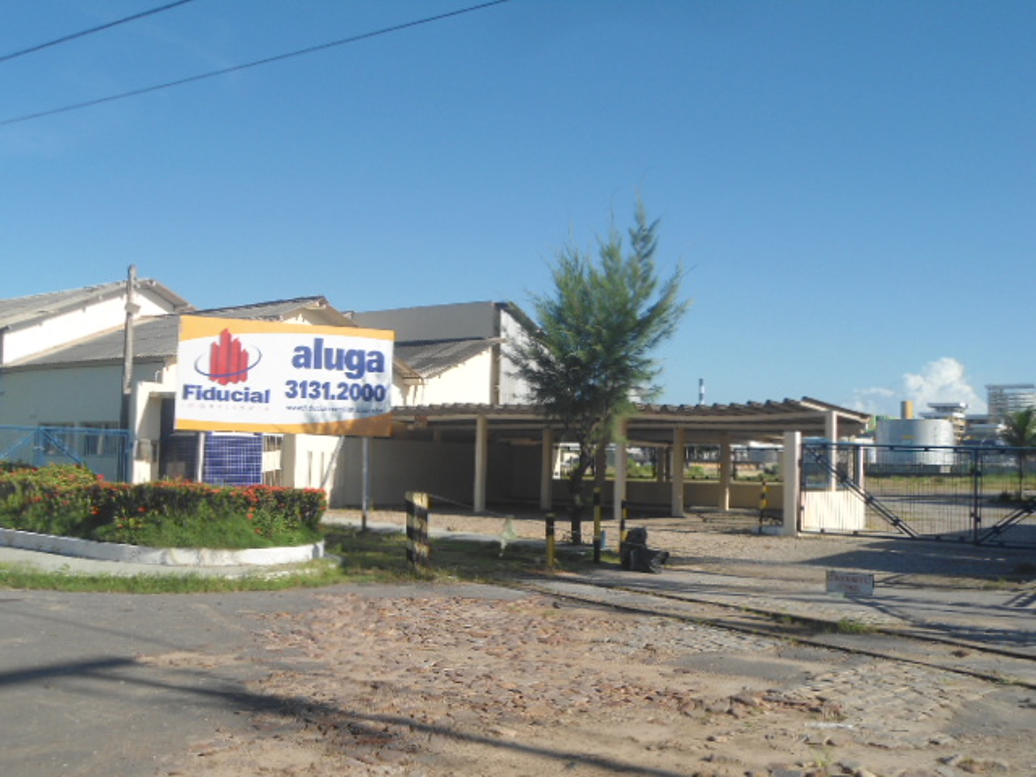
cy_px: 388
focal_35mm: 37
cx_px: 518
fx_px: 1107
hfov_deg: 50.1
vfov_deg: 38.7
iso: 80
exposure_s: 1/125
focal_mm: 6.7
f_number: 9.2
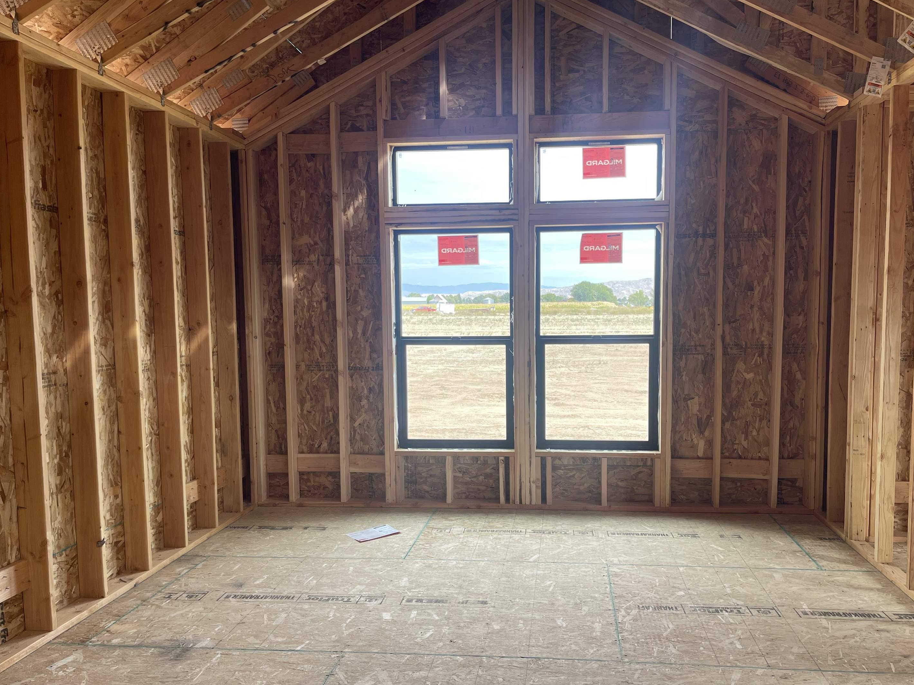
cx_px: 489
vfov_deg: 51.3
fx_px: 713
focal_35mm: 27
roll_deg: +0.2
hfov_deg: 65.2
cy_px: 367
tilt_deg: -6.4
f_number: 1.6
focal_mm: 5.1
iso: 32
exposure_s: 1/154
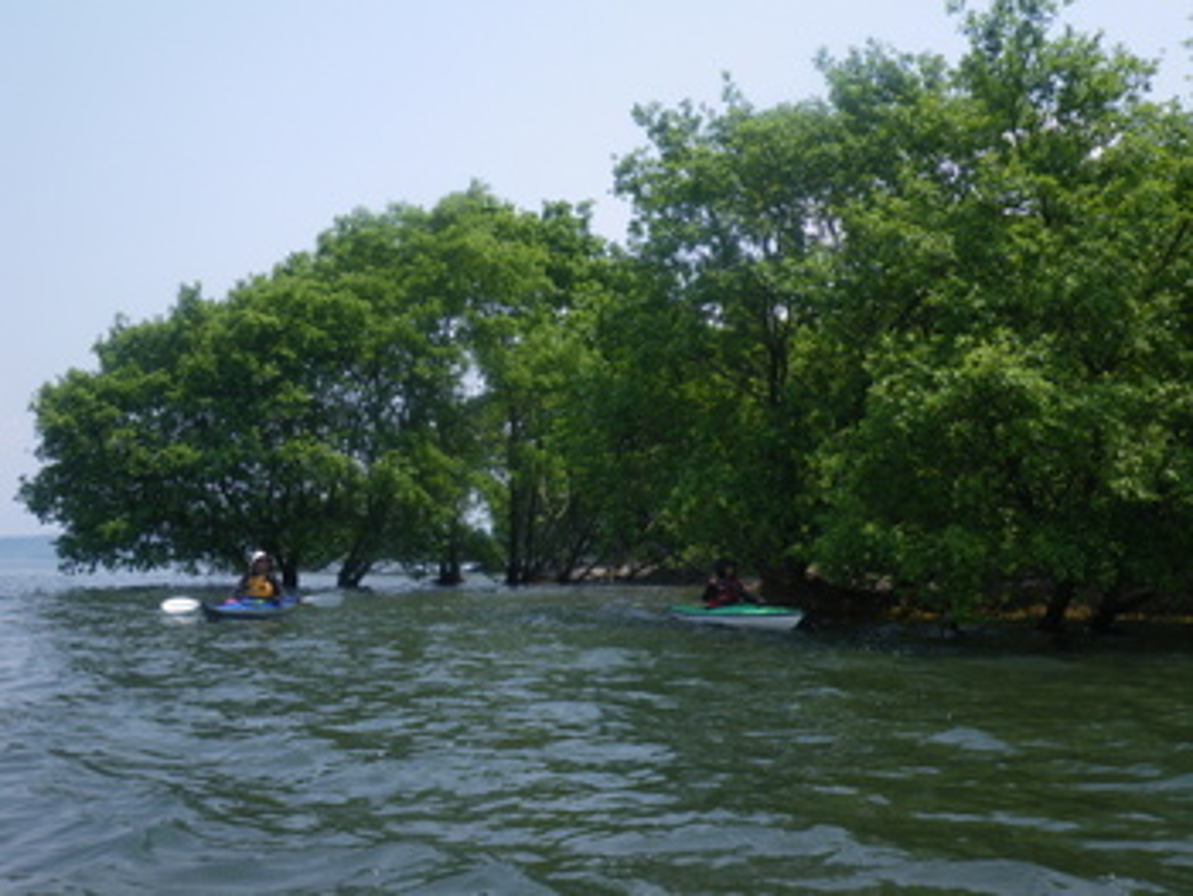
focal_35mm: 42
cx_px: 596
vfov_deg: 34.4
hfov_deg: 44.8
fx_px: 1448
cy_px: 448
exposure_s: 1/200
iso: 50
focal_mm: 7.5
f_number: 5
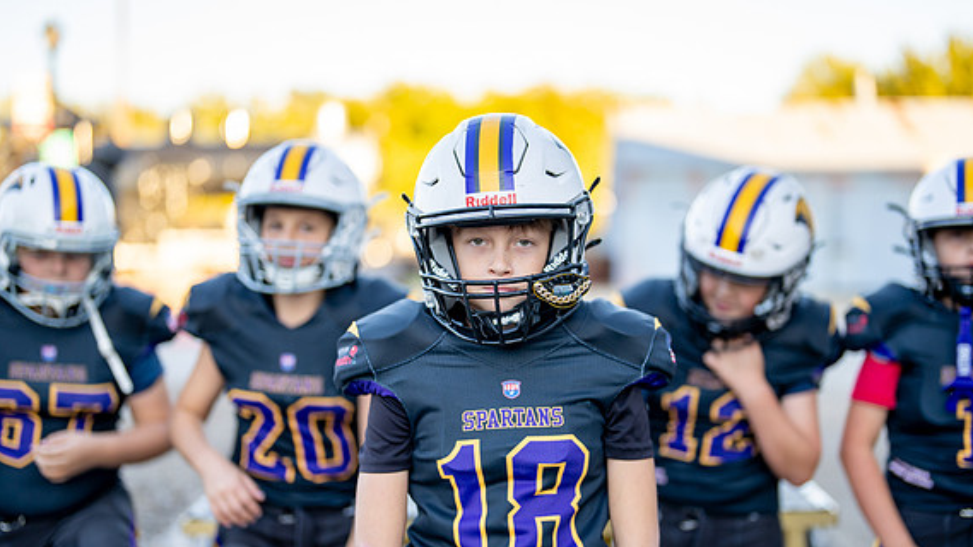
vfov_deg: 20.4
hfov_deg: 35.4
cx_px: 503
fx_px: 1522
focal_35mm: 59
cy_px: 326
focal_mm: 50
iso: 125
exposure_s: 1/1000
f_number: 1.2
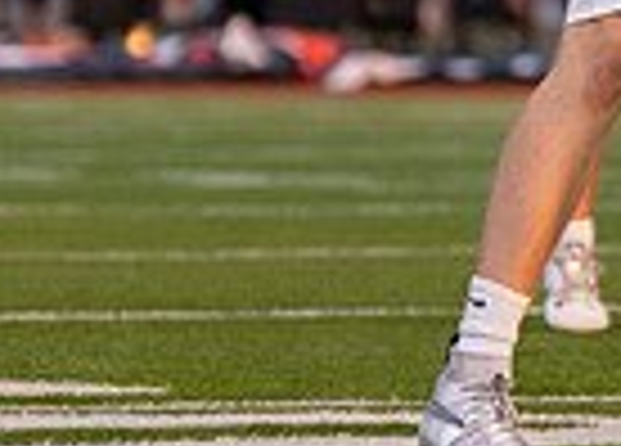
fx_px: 13724
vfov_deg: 1.9
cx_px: 684
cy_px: -250
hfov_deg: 2.6
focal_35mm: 777
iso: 800
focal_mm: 107
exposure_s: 1/2500
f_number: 2.8
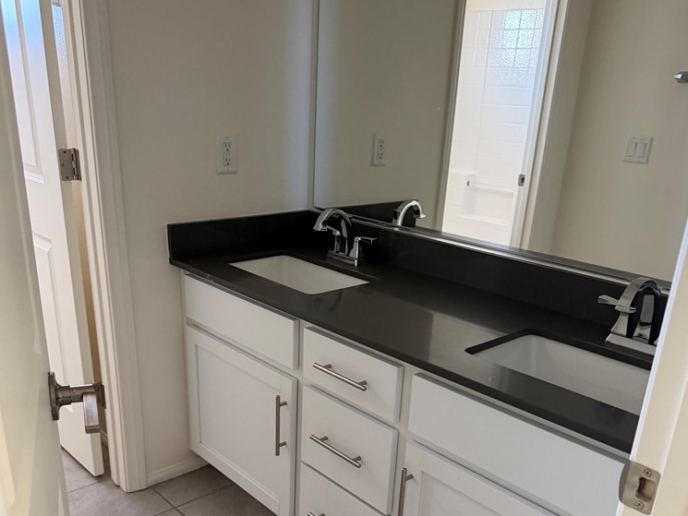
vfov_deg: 42.0
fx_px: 656
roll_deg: -3.1
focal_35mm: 33
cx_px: 342
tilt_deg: -23.2
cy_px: 372
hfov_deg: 55.3
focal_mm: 6.76
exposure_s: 1/60
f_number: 1.78
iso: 320
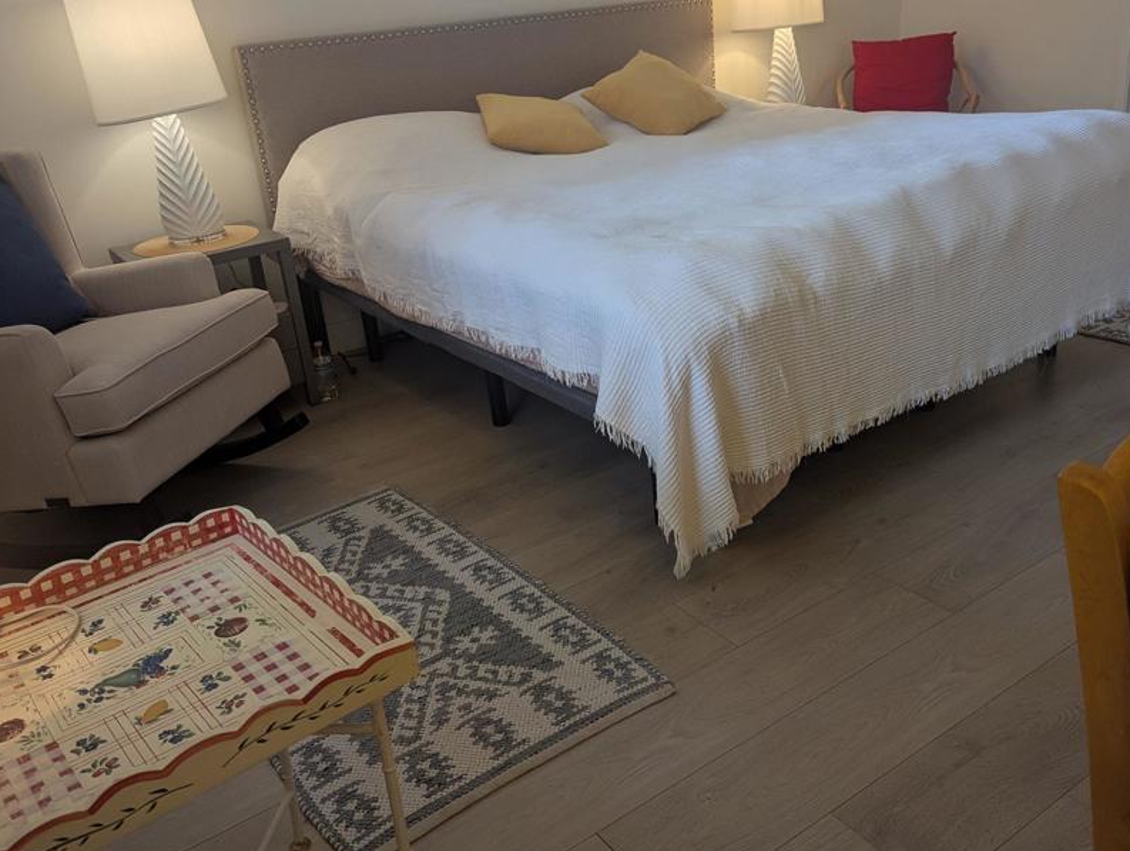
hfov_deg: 58.3
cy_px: 390
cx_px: 590
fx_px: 1013
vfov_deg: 45.5
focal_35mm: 31
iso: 61
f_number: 1.85
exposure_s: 1/60
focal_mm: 6.81
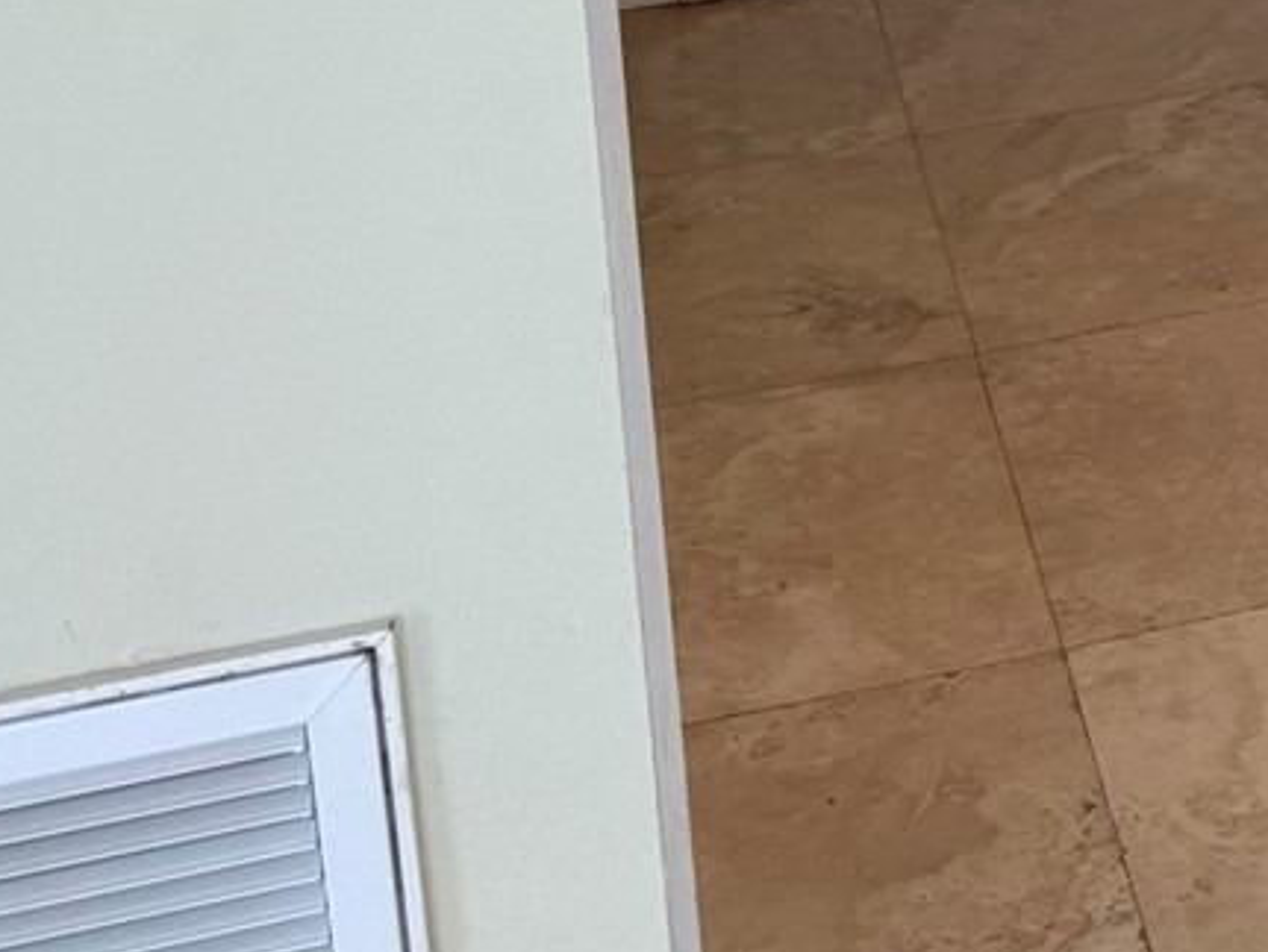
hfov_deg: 18.7
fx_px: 3263
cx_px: 2033
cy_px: -508
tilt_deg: -12.7
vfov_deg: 15.3
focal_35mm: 89
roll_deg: -1.1
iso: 100
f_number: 1.78
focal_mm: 6.76
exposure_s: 1/215
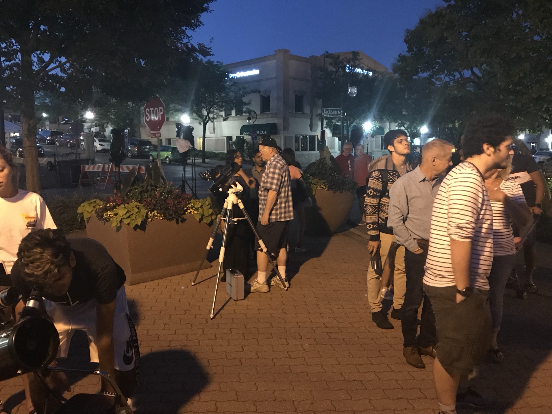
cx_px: 276
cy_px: 207
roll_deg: +0.1
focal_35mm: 28
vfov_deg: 49.7
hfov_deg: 63.4
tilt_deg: -5.7
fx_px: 446
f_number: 1.8
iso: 125
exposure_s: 1/4
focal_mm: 3.99
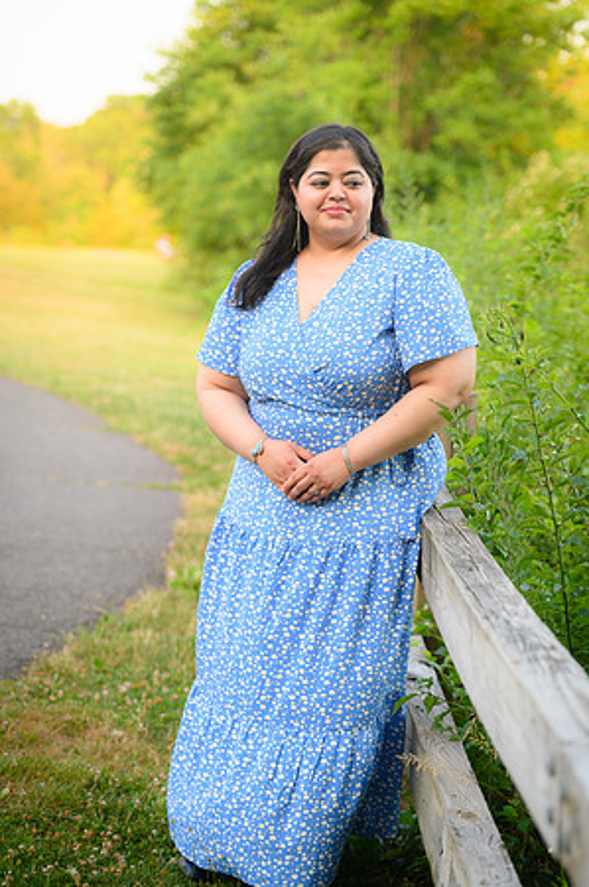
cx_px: 294
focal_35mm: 80
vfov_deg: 25.4
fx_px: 1968
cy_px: 444
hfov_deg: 17.0
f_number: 2.8
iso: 320
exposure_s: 1/250
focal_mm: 80
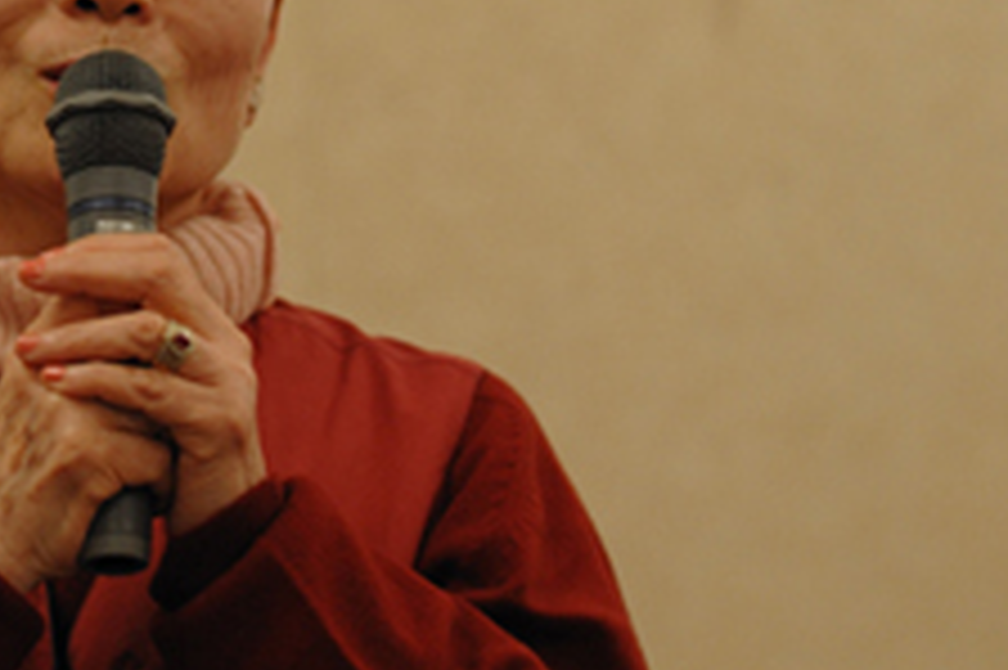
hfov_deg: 14.3
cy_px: 256
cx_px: 189
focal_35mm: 143
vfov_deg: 9.6
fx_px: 4001
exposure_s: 1/100
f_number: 2.8
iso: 640
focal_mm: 50
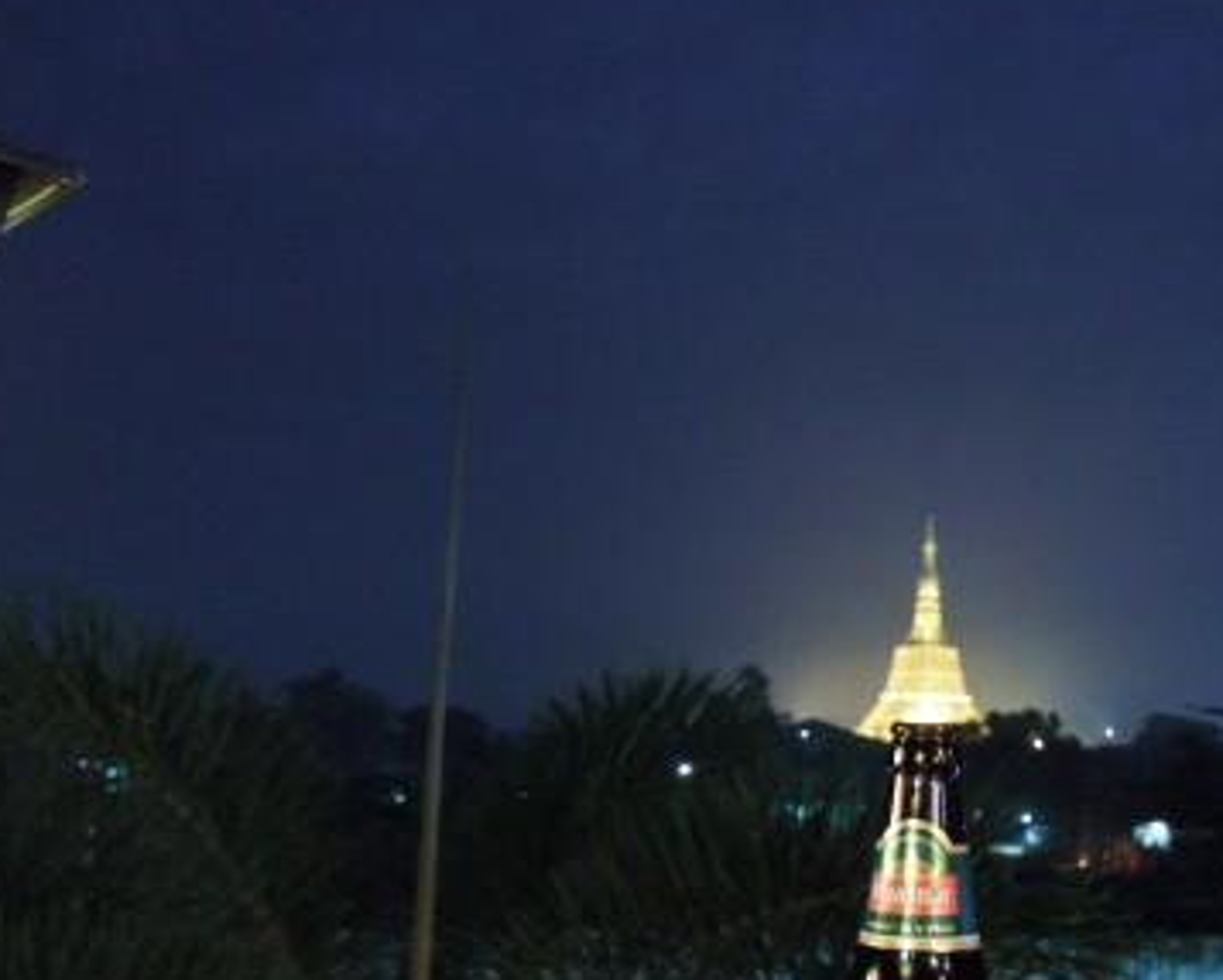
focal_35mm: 42
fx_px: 1521
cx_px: 911
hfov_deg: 42.5
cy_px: 778
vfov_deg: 34.6
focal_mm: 4.3
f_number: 1.8
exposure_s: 1/2.5
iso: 800
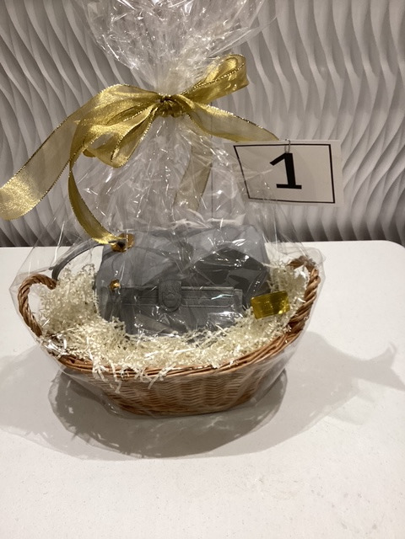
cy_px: 270
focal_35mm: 31
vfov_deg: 58.4
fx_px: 484
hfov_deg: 45.4
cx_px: 202
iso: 100
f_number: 2.4
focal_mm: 3.3
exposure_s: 1/60
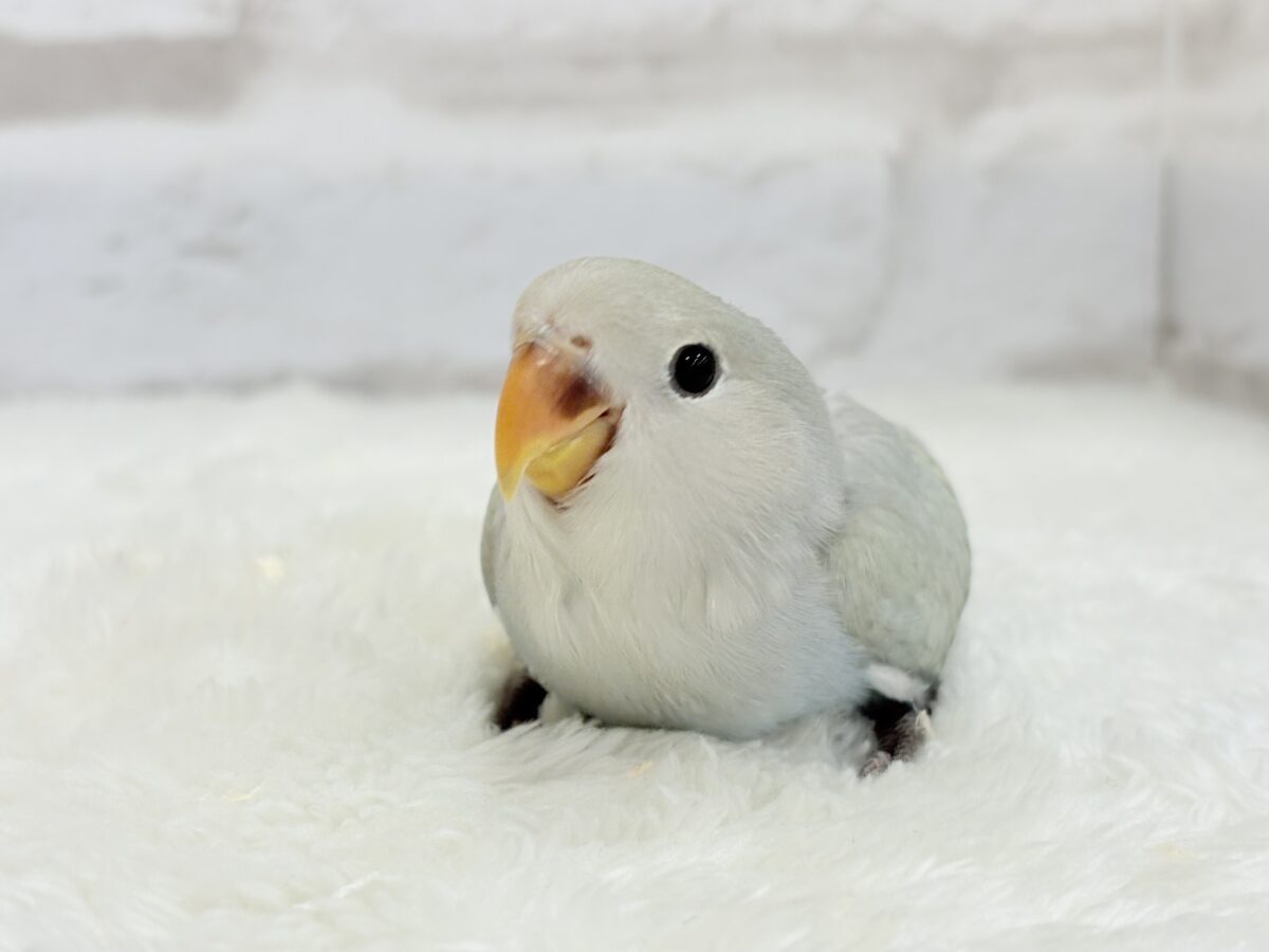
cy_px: 476
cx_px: 634
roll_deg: +1.0
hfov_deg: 36.8
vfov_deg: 28.0
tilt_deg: -10.0
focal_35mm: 52
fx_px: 1906
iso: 64
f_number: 1.6
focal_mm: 5.96
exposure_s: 1/100
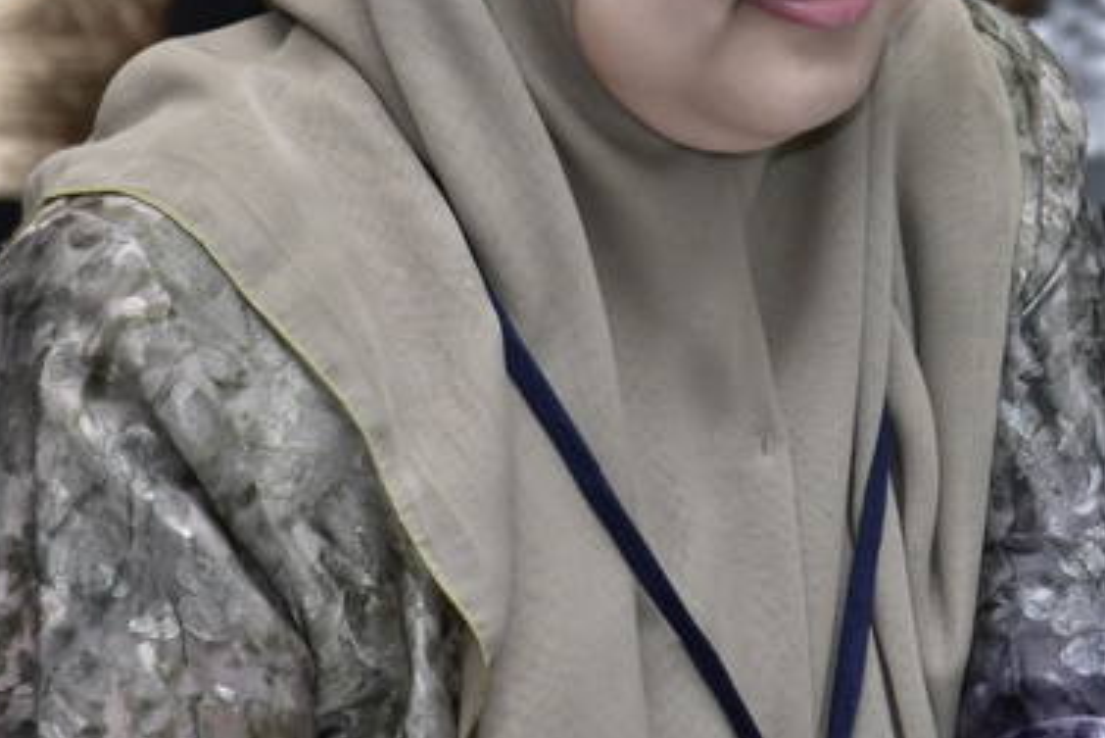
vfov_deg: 4.1
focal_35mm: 335
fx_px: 10288
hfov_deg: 6.1
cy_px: 18
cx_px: 808
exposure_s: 1/50
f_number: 6.3
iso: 1000
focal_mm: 105
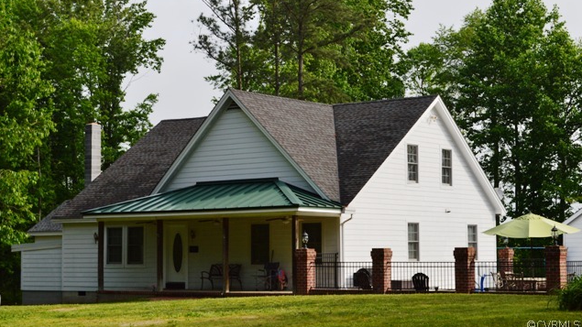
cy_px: 138
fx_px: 1173
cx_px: 290
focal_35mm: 76
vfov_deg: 15.9
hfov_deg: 27.9
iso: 400
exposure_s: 1/500
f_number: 11
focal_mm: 48
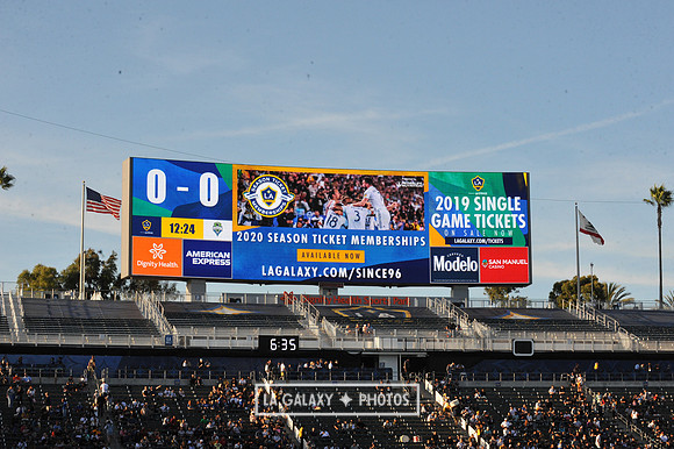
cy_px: 224
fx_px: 1609
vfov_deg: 15.9
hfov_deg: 23.7
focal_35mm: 86
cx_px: 337
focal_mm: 86
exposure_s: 1/800
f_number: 14
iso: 1600
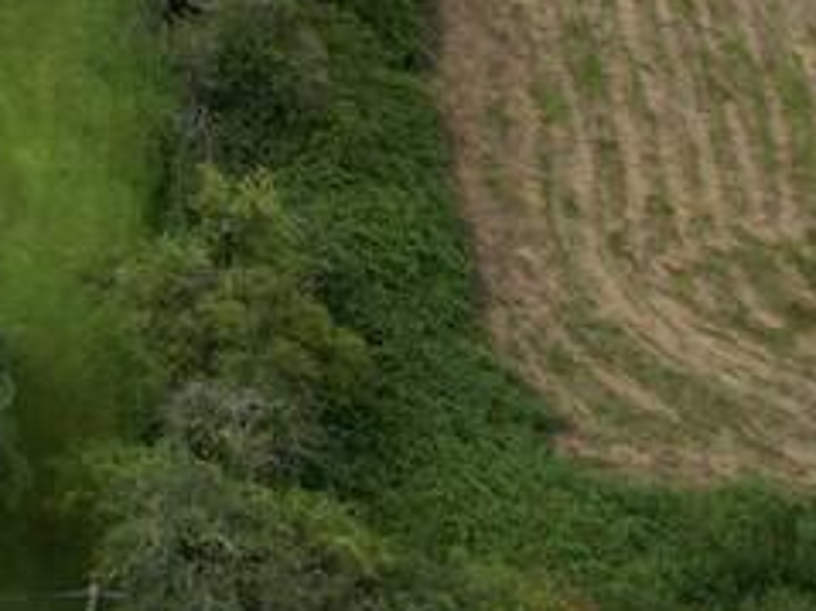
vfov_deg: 12.4
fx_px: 2427
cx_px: -819
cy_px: -655
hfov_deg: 15.3
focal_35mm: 103
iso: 200
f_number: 1.7
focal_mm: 6.72
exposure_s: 1/2500
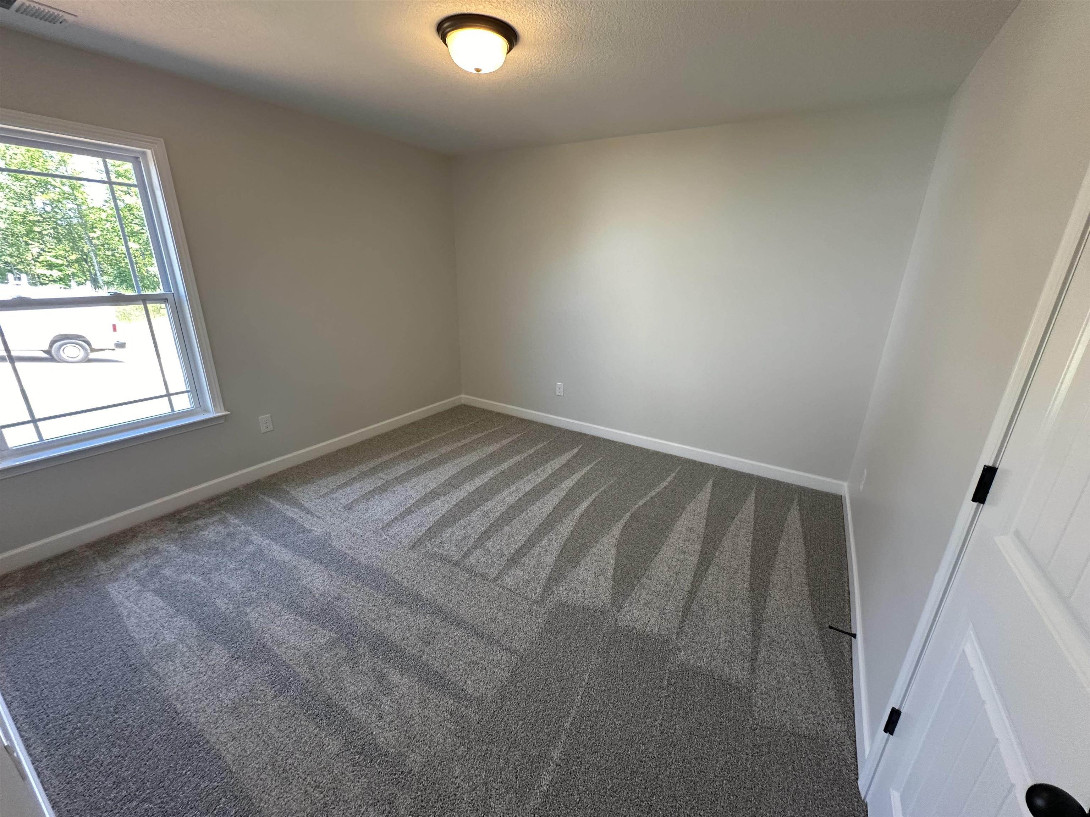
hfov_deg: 102.1
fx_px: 441
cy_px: 408
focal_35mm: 14
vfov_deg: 85.7
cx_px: 545
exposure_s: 1/120
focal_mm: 2.22
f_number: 2.2
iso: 200
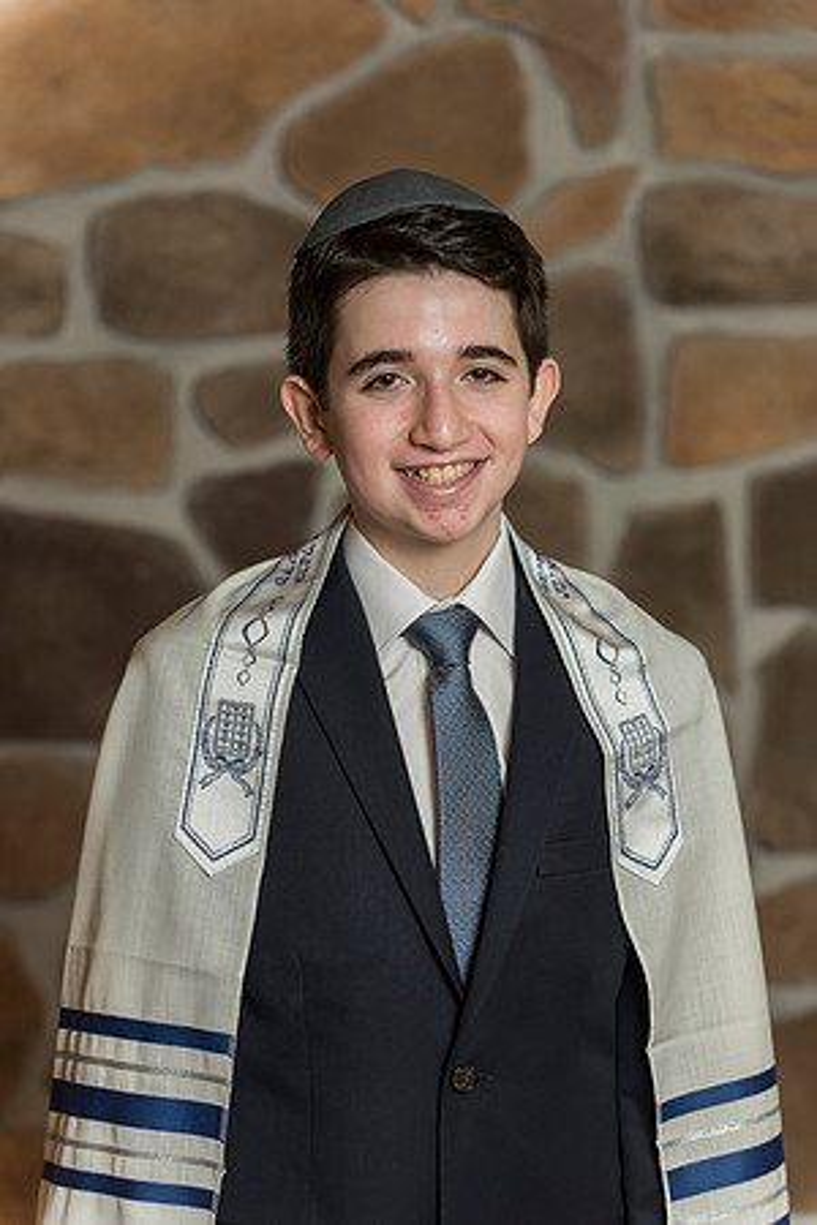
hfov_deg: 11.8
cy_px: 612
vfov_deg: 17.6
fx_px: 3949
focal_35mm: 116
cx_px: 408
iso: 800
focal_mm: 116
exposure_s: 1/200
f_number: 4
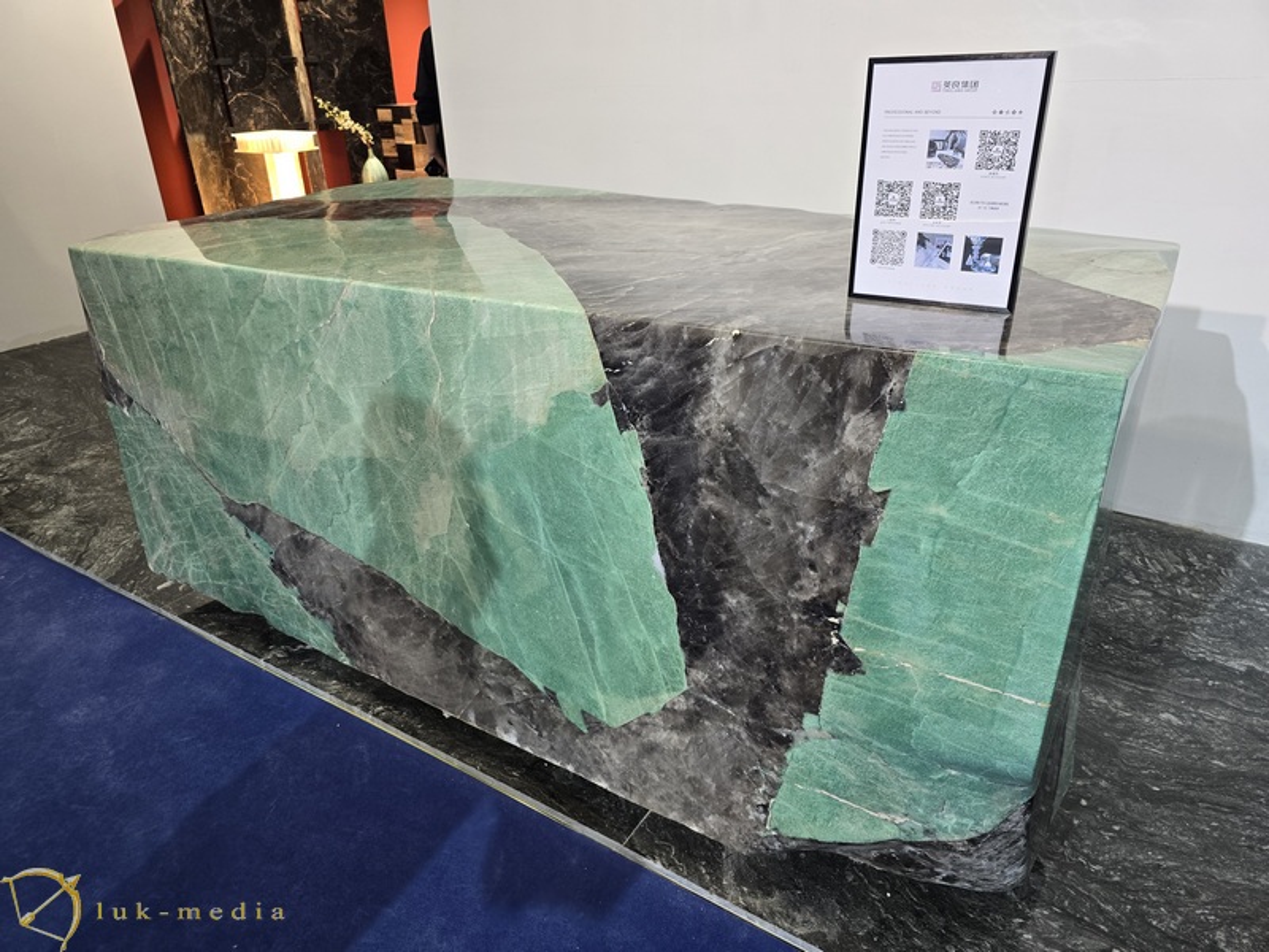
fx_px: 843
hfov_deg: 73.9
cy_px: 476
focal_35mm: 23
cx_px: 634
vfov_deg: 58.9
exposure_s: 1/100
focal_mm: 6.3
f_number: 1.7
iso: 200
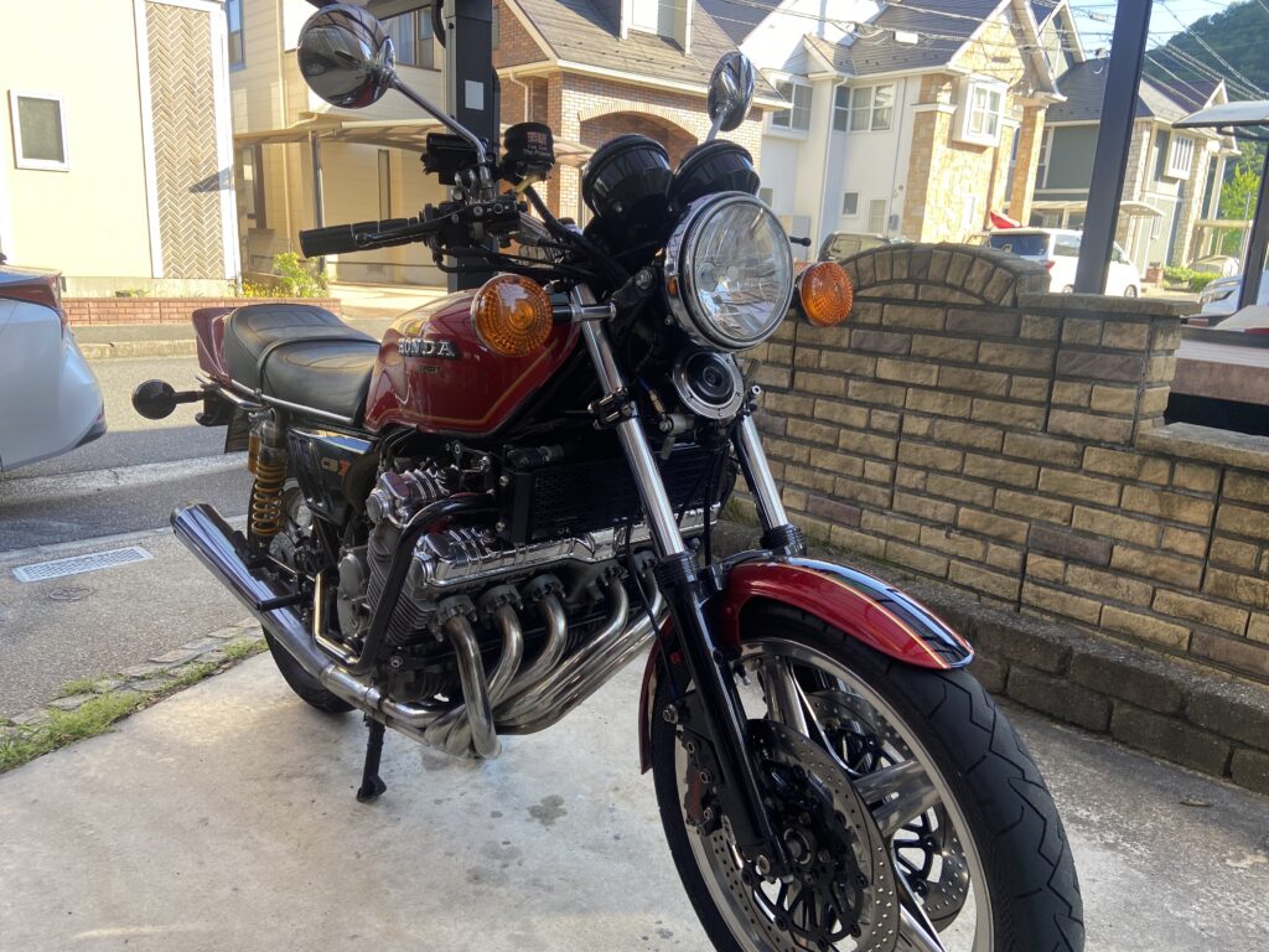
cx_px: 634
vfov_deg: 53.1
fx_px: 953
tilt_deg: -14.4
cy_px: 476
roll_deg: -3.0
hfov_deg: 67.3
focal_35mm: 26
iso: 32
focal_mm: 4.25
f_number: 1.8
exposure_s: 1/202
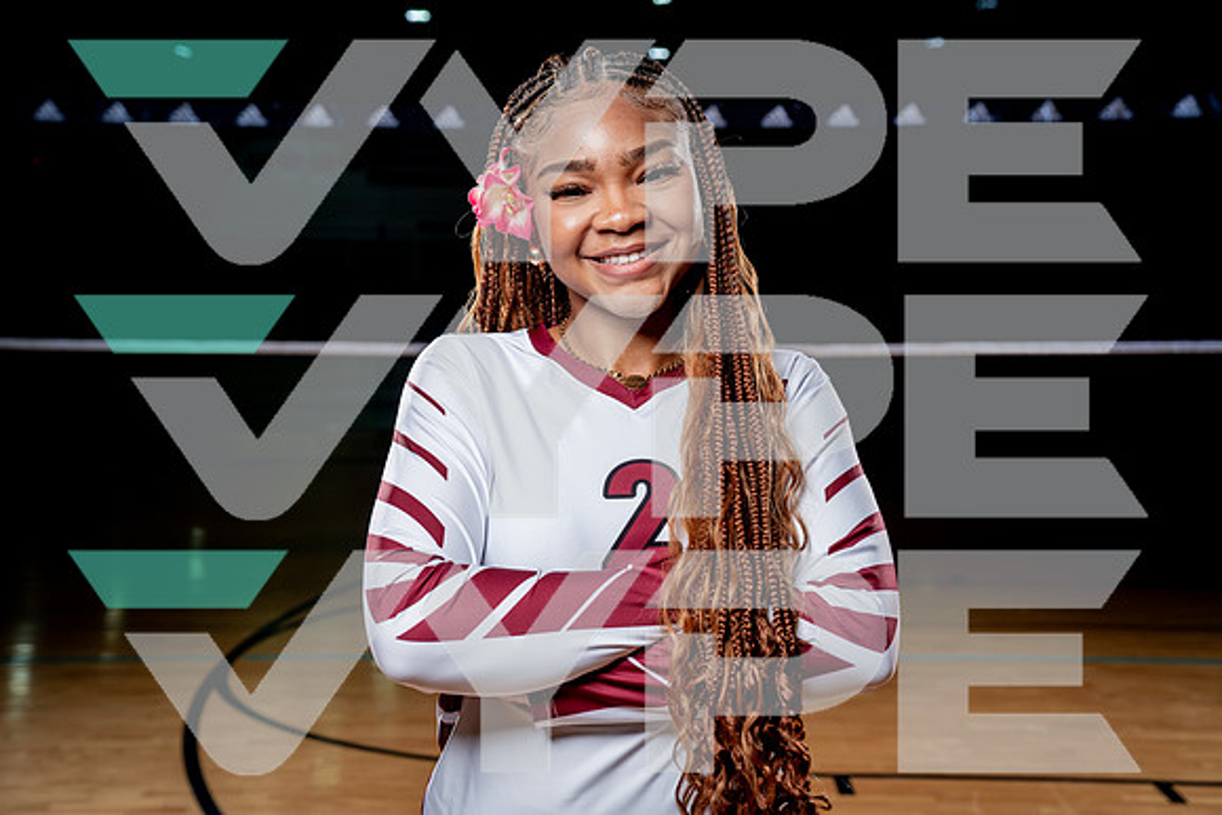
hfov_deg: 34.5
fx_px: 1969
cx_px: 611
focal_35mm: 58
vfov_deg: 23.4
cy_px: 408
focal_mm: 58
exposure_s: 1/250
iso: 250
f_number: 5.6
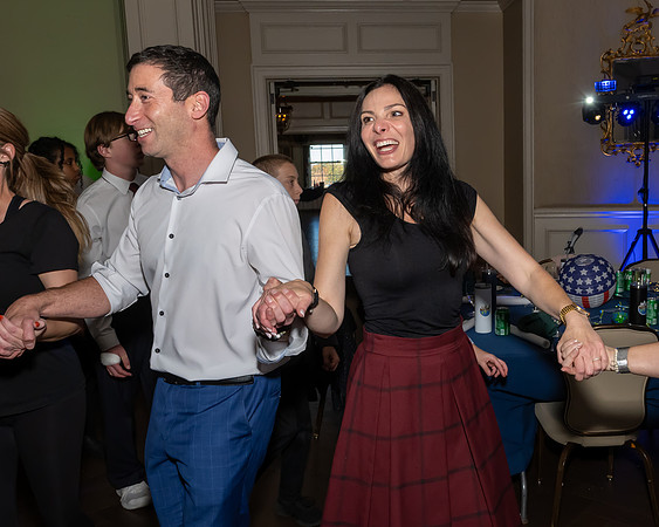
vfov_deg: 43.3
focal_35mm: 34
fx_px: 664
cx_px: 435
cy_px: 265
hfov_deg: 51.9
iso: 1000
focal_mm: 17
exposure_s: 1/250
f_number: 7.1
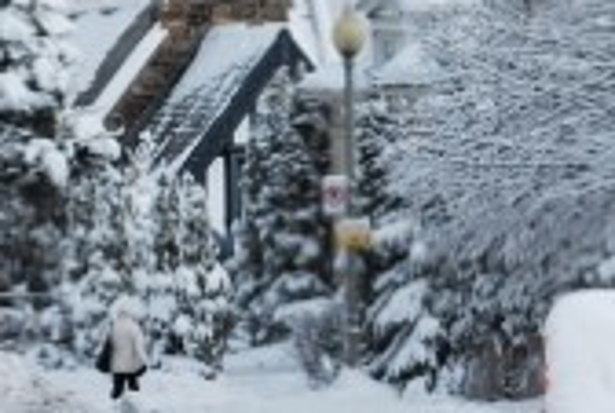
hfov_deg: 5.9
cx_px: 372
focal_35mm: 351
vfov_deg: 3.9
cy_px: -135
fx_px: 6014
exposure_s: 1/250
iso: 110
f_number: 10
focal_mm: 55
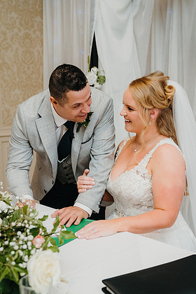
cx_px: 90
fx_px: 367
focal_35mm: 45
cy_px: 156
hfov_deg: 29.9
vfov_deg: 43.6
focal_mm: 28
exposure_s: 1/160
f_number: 2.8
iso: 800
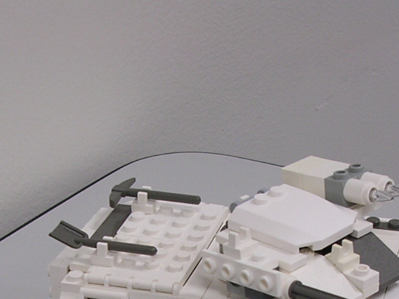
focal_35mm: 96
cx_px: 238
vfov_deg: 14.8
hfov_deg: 20.4
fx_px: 1107
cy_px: 370
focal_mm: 5.8
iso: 100
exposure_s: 1/9.4
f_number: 2.8
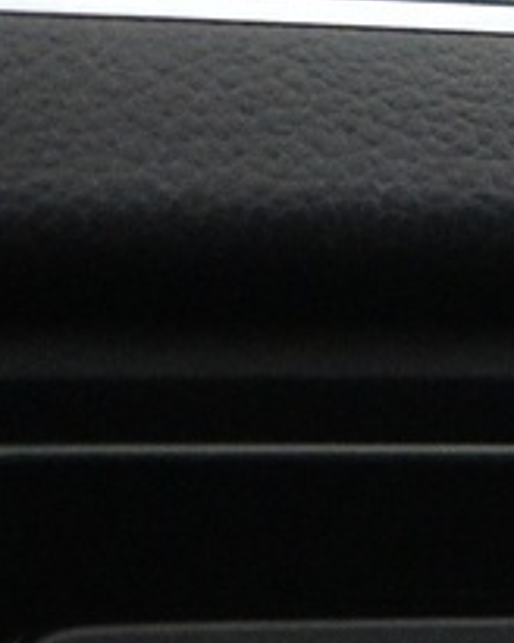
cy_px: 1402
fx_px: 4659
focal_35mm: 245
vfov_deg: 7.5
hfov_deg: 5.6
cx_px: 1943
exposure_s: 1/60
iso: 3200
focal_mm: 22
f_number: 4
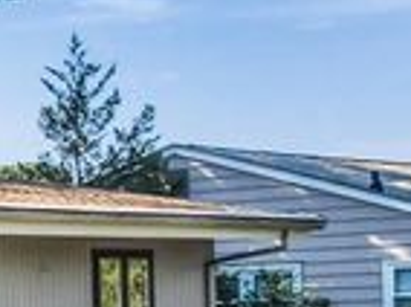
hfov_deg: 8.8
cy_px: 363
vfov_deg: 8.5
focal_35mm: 173
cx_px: -932
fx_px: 2051
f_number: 2.8
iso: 210
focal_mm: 12.29
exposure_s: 1/1250
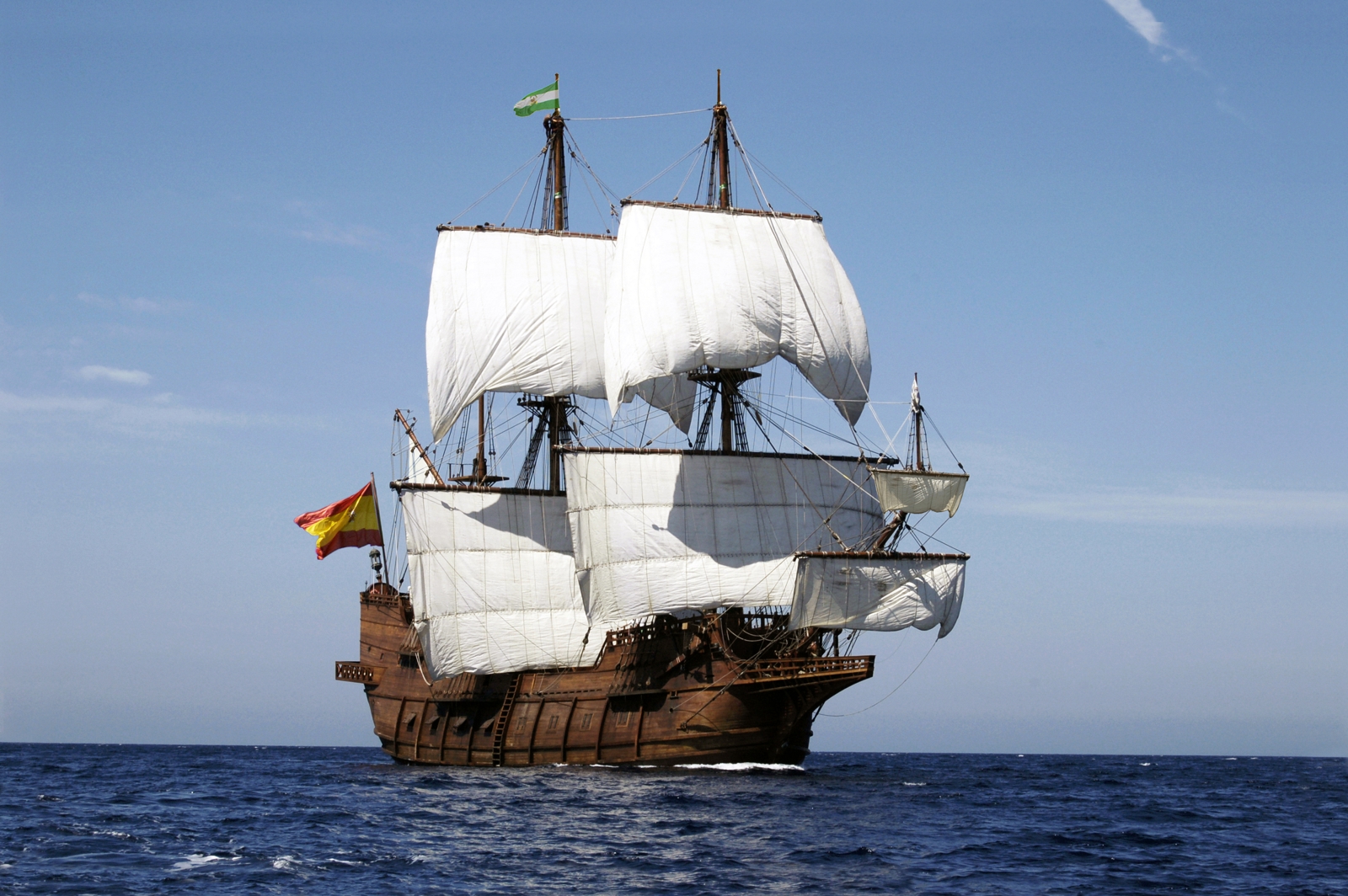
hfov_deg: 24.6
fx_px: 3087
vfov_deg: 16.5
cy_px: 448
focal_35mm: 82
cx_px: 674
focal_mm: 55
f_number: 13
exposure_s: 1/500
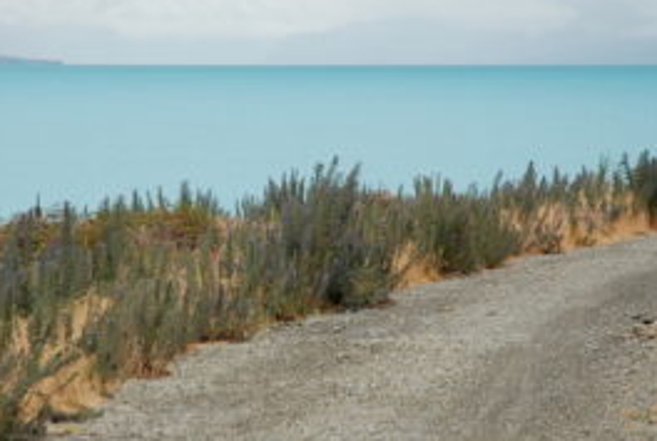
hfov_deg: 10.3
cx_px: 212
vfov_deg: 6.9
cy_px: 203
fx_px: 3638
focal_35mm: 199
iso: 100
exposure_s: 1/320
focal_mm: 70
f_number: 4.5
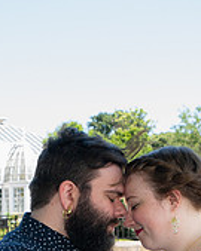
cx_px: 77
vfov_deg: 18.2
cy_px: 247
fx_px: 767
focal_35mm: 103
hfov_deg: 14.9
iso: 500
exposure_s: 1/200
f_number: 6.3
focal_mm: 32
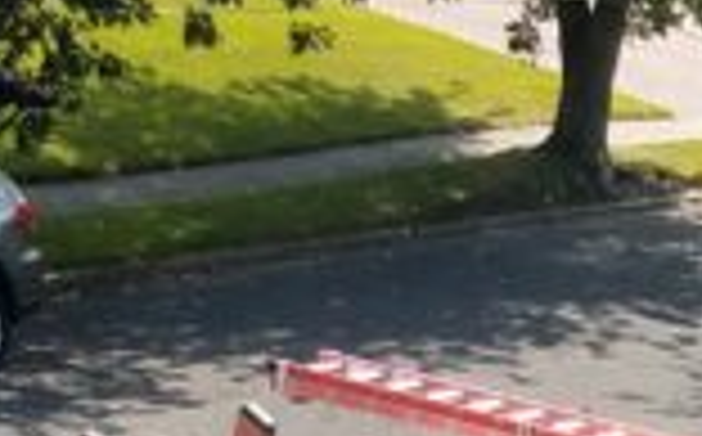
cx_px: 932
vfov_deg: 6.3
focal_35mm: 181
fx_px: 3458
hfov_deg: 11.3
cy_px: 1569
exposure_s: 1/868
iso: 40
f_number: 1.7
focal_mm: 4.2
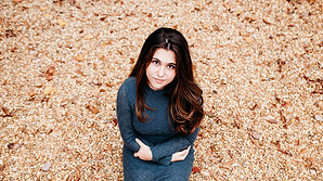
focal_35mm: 38
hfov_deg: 52.8
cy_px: 126
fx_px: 325
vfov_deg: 30.8
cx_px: 162
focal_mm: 24
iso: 100
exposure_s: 1/500
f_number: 2.2
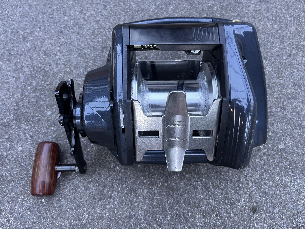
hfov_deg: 67.3
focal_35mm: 26
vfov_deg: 53.1
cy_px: 114
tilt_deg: -70.9
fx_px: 229
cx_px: 152
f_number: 1.6
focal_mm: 5.1
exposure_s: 1/50
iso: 100
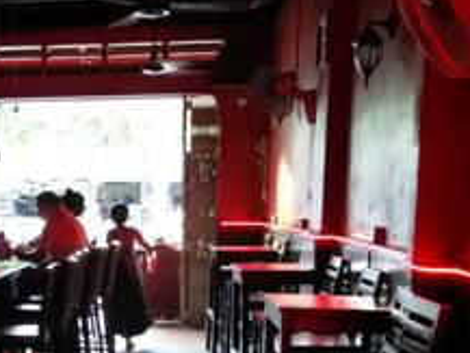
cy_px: 375
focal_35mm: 72
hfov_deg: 25.6
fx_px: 978
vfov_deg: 19.7
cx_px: -4
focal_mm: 3.93
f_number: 1.7
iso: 200
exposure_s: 1/25
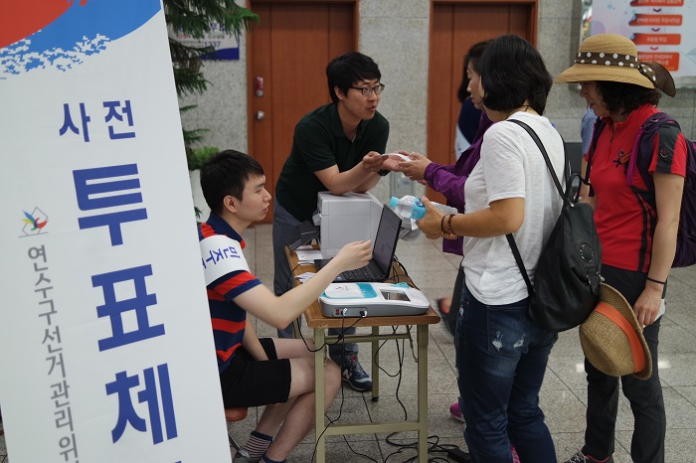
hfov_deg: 42.8
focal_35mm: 46
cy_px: 232
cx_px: 348
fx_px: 889
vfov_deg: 29.2
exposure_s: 1/80
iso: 200
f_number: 2
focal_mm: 30
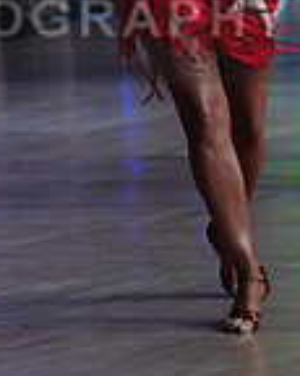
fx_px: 3744
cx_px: -30
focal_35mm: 337
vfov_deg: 5.7
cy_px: -3
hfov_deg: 4.6
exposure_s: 1/640
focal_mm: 89
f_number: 2.8
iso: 2000
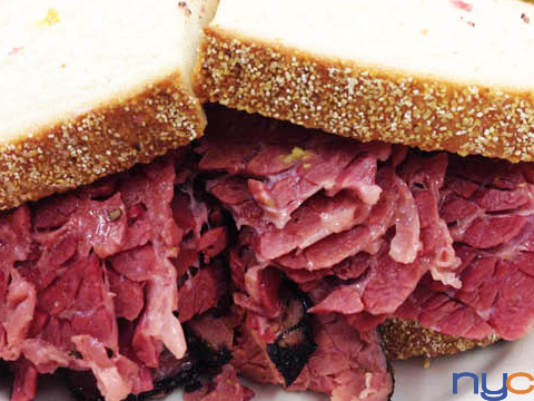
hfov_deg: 37.5
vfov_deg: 28.5
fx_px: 787
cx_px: 295
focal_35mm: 51
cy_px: 162
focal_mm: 4.28
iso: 80
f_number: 2.4
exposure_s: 1/20
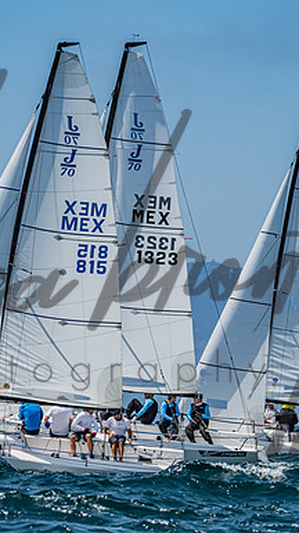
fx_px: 4689
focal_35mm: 332
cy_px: 285
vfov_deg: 6.5
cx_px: 233
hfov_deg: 3.7
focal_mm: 180
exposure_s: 1/2000
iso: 400
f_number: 6.3
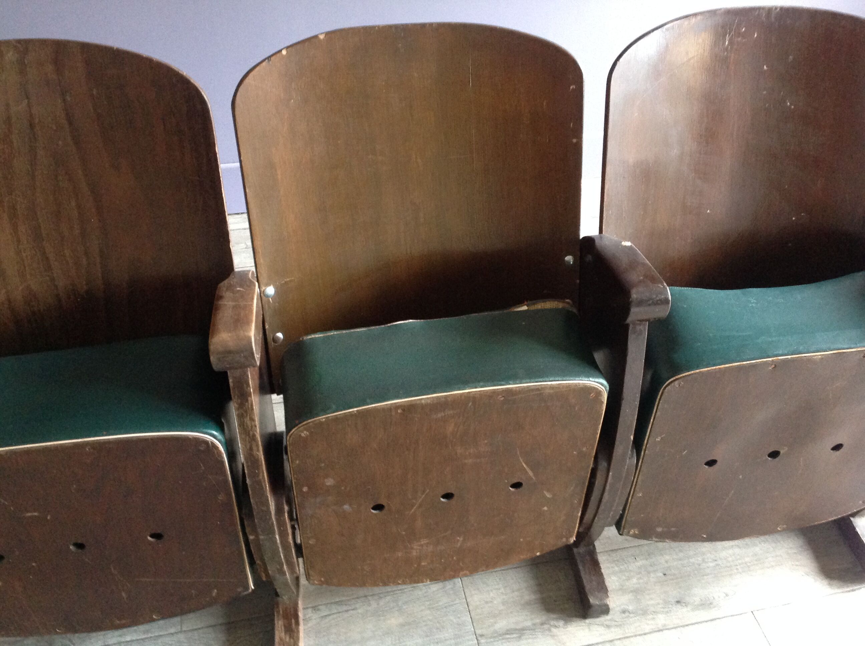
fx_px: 873
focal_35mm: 35
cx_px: 432
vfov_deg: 40.6
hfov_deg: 52.7
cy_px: 323
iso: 400
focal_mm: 4.28
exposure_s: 1/15
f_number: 2.4
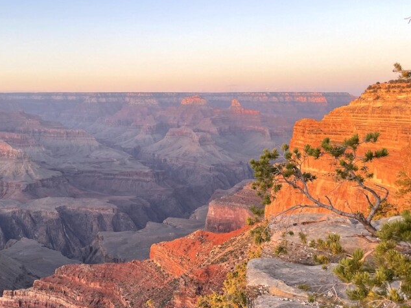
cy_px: 179
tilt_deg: -9.0
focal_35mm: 42
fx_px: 498
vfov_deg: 34.3
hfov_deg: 43.6
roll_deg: +0.4
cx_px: 110
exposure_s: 1/200
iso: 32
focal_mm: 4.2
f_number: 1.6
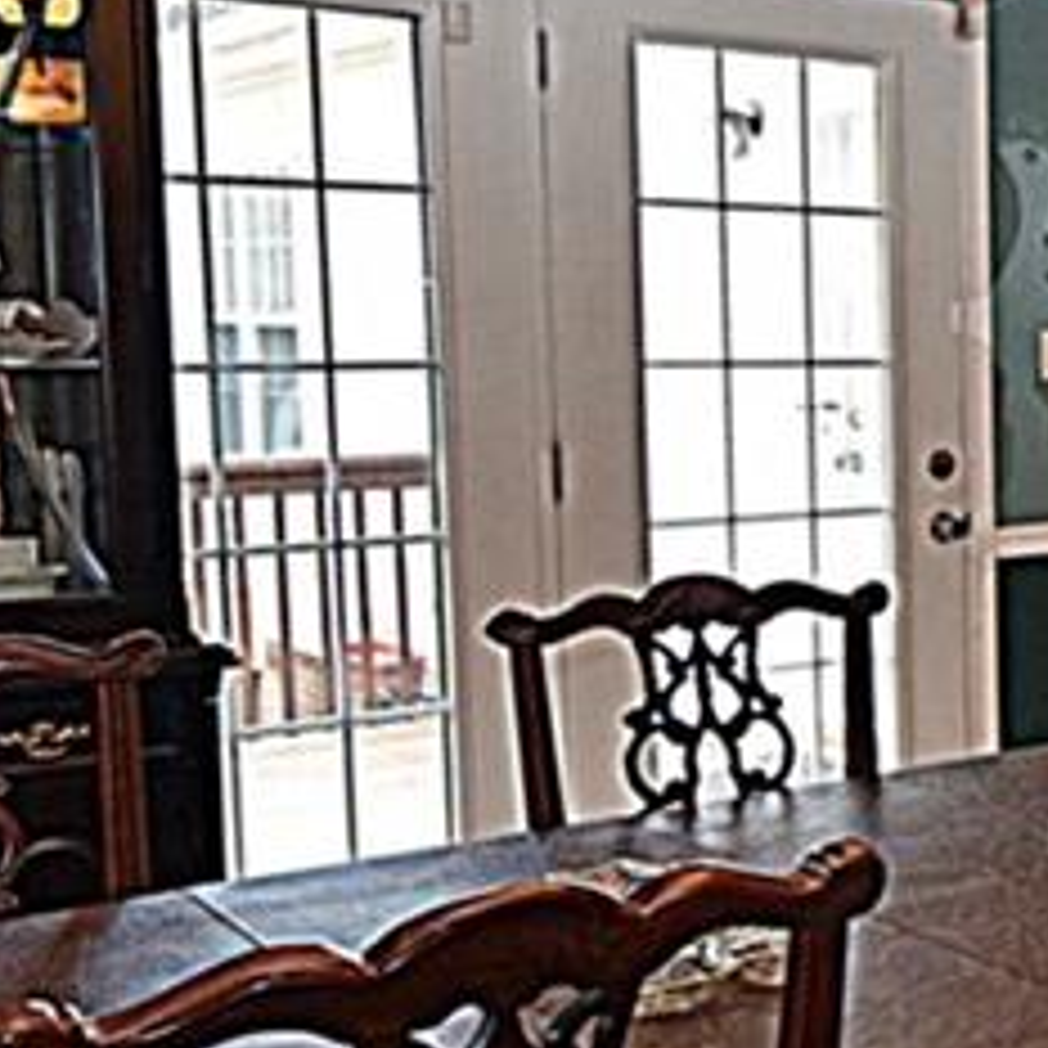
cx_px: 1493
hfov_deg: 24.8
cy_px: 463
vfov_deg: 30.5
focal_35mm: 56
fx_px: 1918
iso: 800
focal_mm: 10
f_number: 5
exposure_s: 1/100
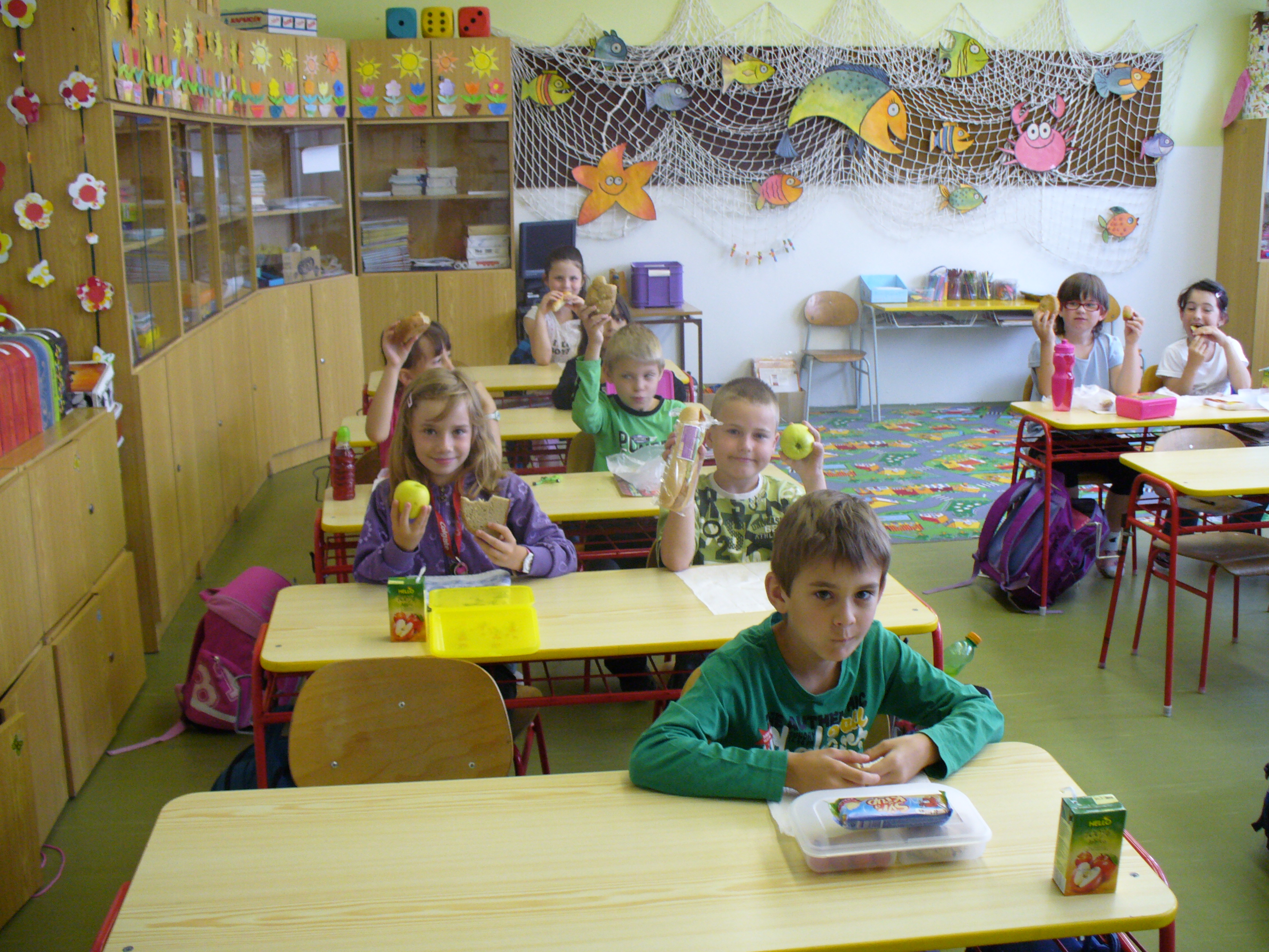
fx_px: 1356
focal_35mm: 37
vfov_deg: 38.7
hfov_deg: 50.1
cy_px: 476
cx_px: 634
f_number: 2.8
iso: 160
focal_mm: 6.1
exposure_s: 1/30
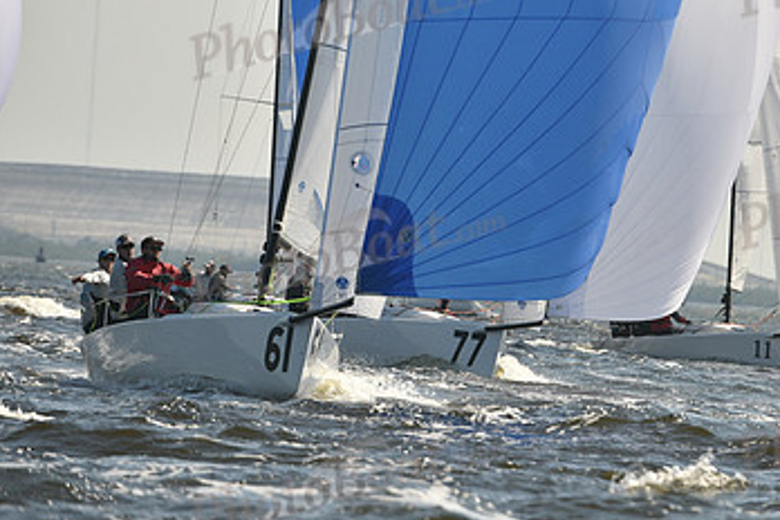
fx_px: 14429
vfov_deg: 2.1
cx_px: 623
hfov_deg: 3.1
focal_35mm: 666
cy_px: 106
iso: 250
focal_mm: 400
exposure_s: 1/1250
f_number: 8
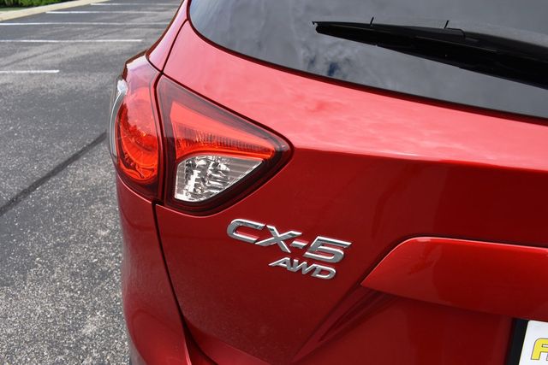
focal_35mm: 30
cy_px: 182
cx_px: 274
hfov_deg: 61.9
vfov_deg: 43.6
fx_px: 457
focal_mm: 20
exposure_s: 1/250
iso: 125
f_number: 8
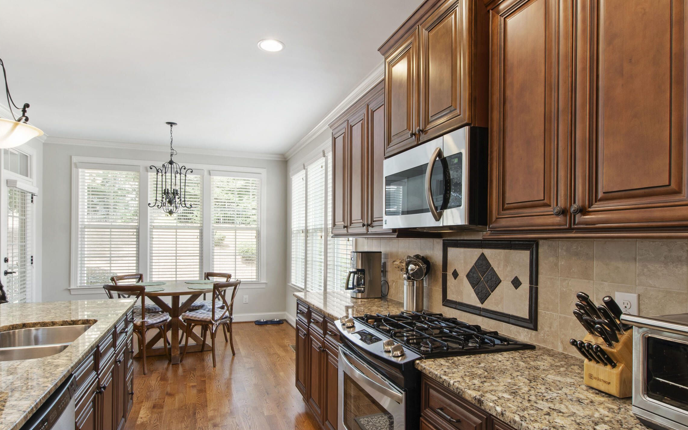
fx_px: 375
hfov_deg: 85.0
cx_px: 335
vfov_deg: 59.6
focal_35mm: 20
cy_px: 220
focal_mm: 10
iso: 100
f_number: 9
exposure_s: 1/1.25
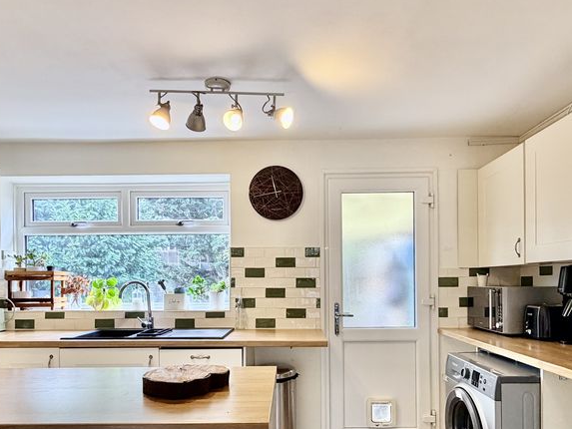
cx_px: 288
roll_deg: +0.7
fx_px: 413
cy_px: 281
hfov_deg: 69.4
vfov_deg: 53.9
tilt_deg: +0.3
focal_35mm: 25
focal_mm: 2.22
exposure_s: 1/50
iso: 200
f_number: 2.2
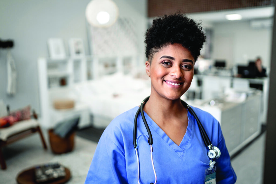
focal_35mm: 35
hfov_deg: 54.4
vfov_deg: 37.9
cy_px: 92
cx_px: 138
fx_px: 268
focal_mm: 35
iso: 400
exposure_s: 1/800
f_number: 1.4
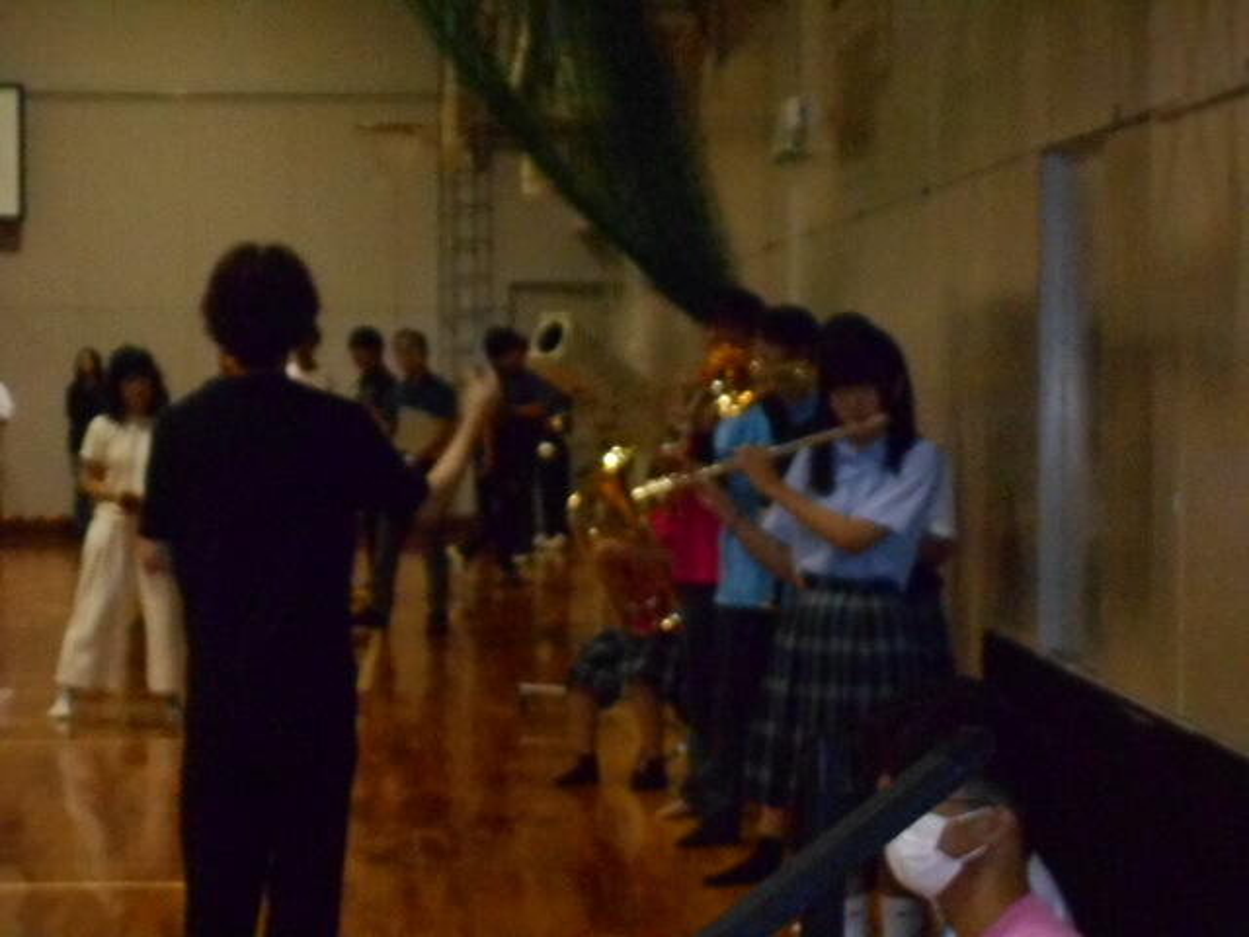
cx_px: 624
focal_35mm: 113
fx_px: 4077
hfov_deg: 17.4
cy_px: 468
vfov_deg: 13.1
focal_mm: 20.1
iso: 1600
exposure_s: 1/60
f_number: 6
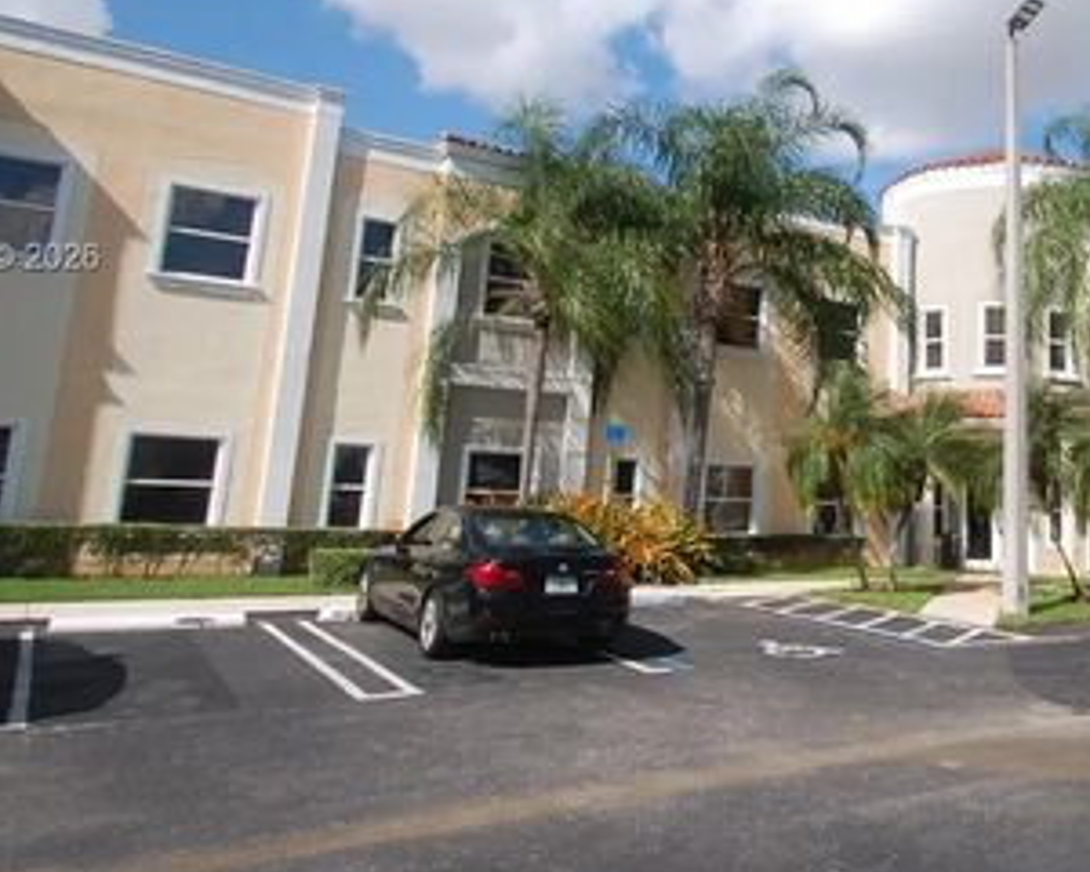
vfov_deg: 47.3
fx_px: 968
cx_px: 810
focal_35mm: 30
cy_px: 260
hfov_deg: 56.1
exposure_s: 1/400
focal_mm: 10
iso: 200
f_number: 10
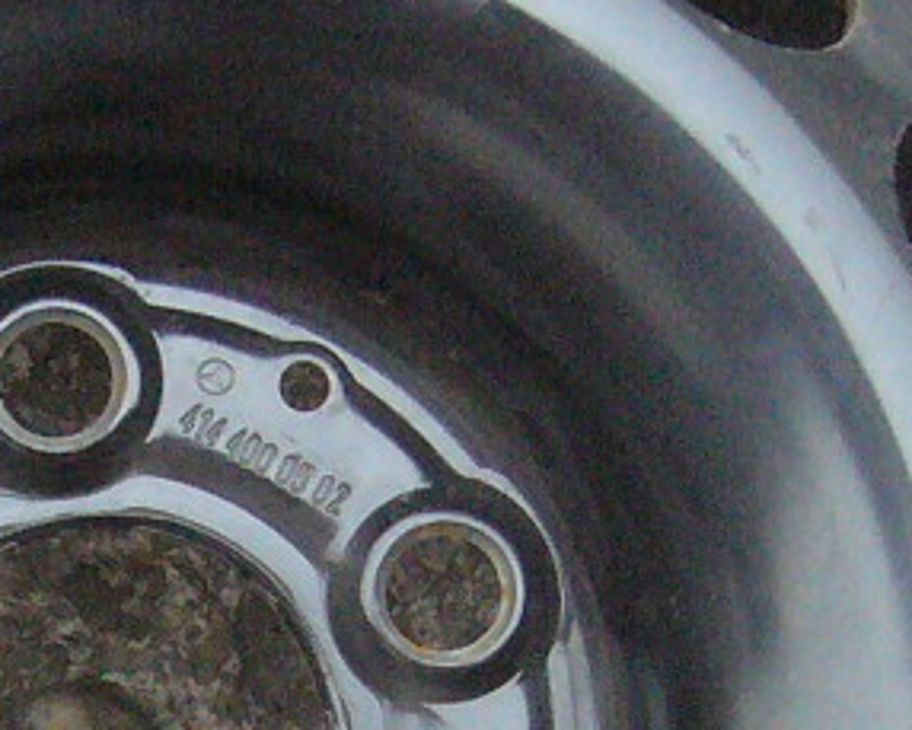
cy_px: 762
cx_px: 169
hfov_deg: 12.5
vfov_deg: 10.0
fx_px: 4131
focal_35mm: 153
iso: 400
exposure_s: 1/200
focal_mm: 5.8
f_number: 2.8
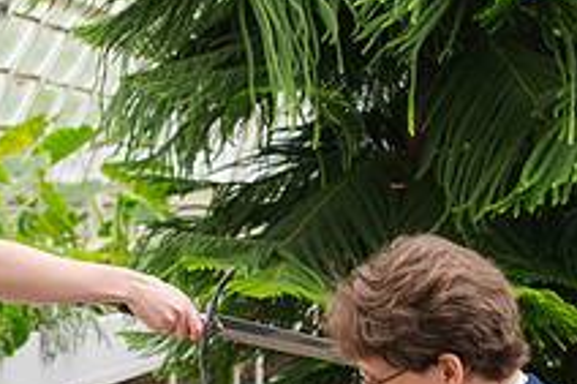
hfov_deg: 20.6
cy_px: 359
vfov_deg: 13.7
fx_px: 1585
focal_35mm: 99
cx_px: 240
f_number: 3.2
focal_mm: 35
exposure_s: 1/320
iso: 320
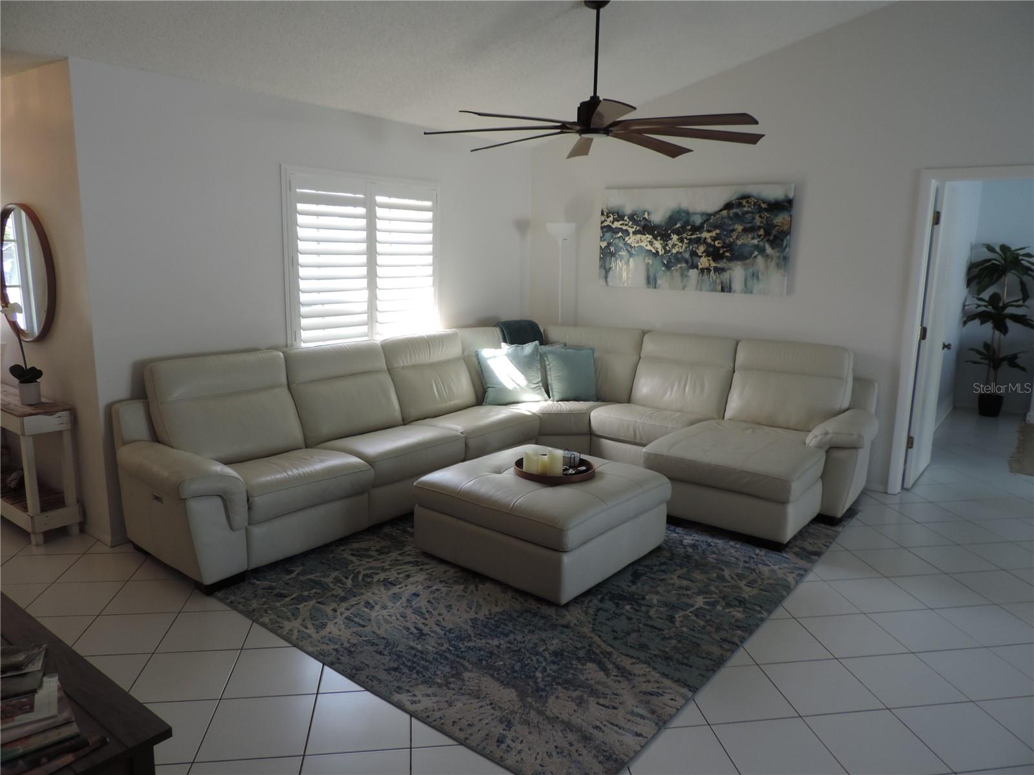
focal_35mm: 24
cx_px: 517
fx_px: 717
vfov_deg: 56.8
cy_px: 388
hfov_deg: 71.6
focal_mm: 4.3
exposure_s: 1/30
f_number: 3
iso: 110
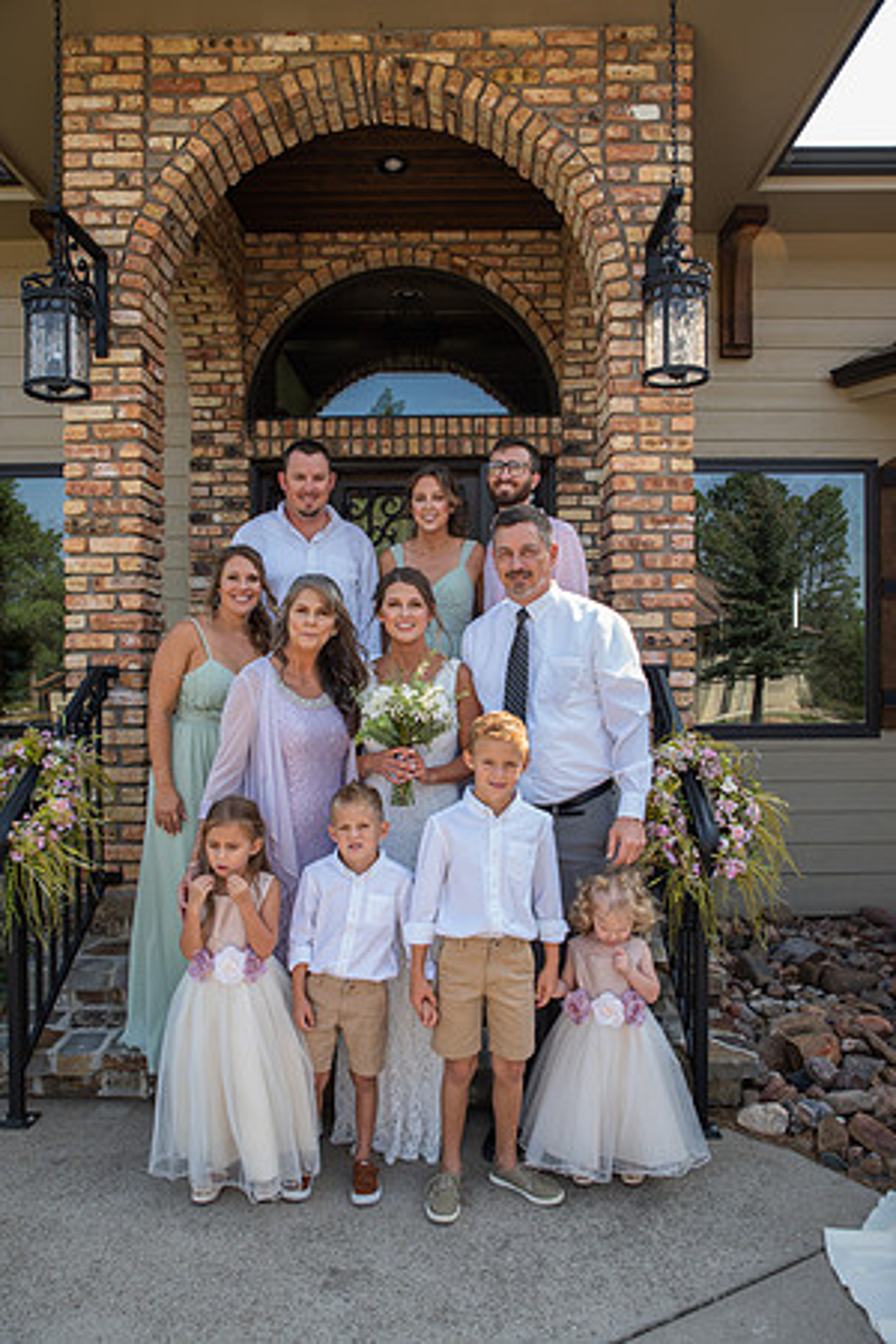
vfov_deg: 69.4
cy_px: 672
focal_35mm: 26
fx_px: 971
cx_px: 448
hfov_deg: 49.6
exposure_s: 1/160
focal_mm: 26
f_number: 4.5
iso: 125
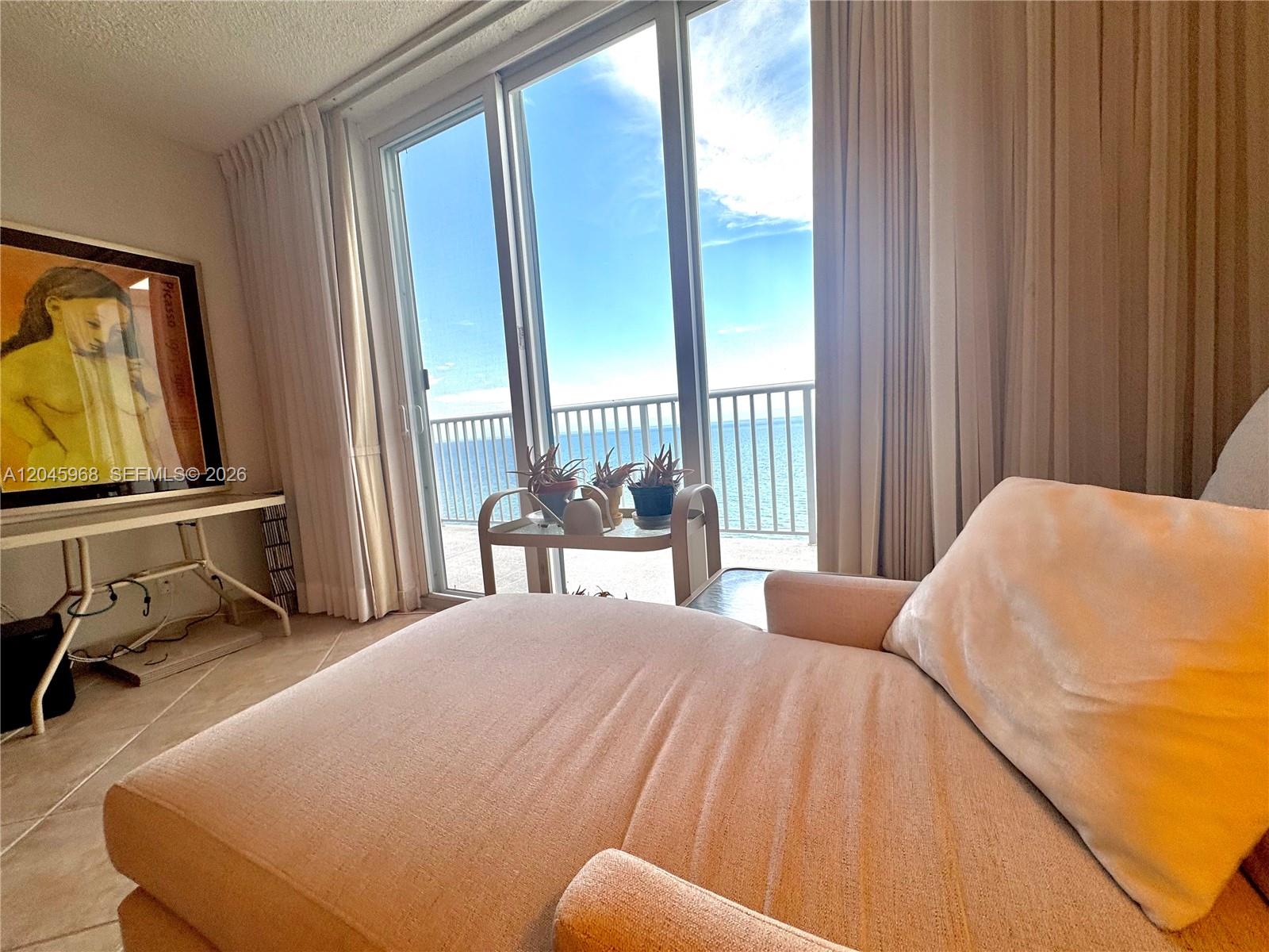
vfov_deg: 85.7
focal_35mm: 14
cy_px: 476
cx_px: 634
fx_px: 513
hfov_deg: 102.1
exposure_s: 1/133
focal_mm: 2.22
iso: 40
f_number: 2.2
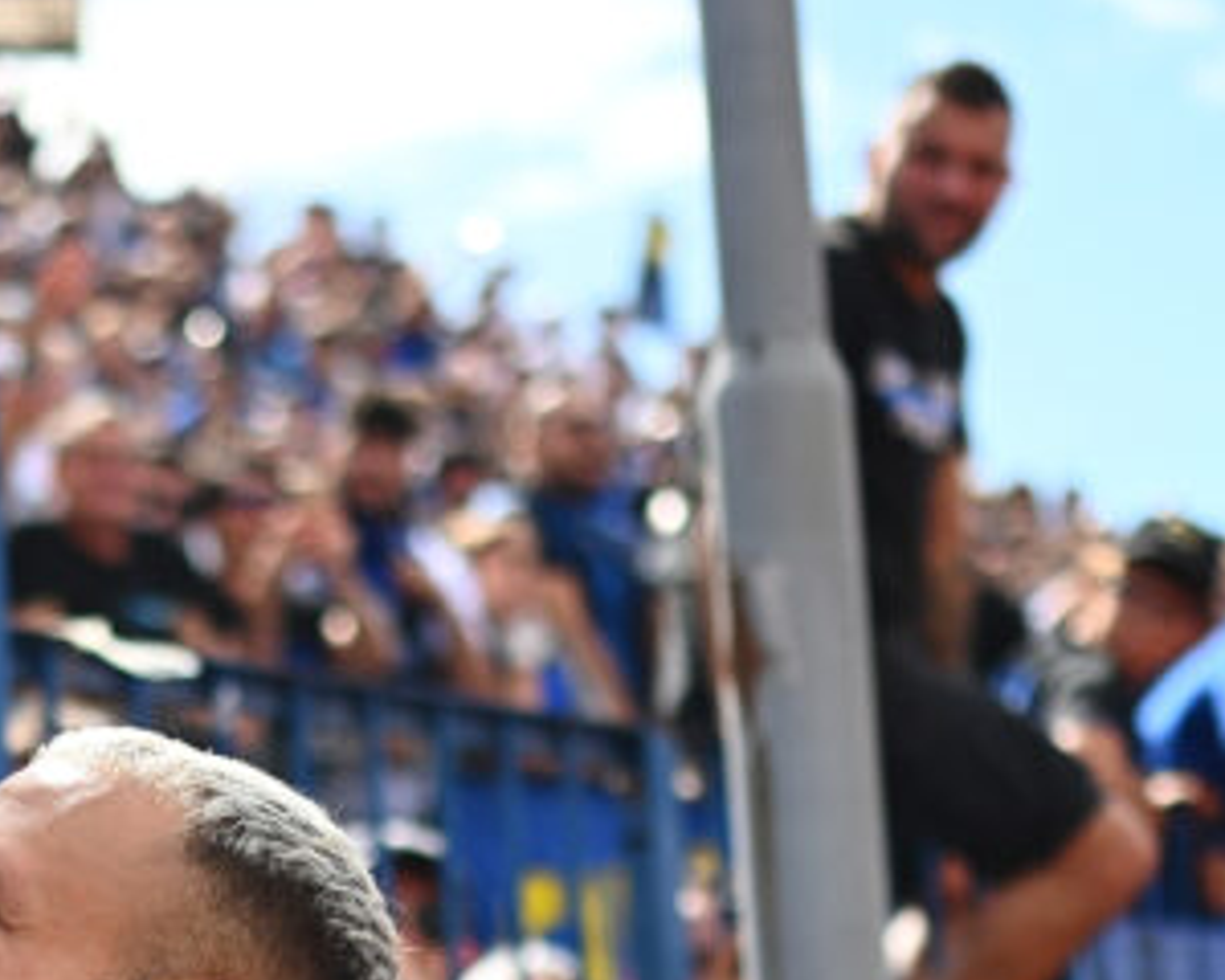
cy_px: 888
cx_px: 118
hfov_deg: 16.9
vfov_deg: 13.6
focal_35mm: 112
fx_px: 4061
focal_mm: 35
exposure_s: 1/8000
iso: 250
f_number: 1.8
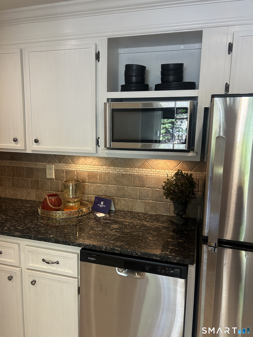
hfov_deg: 53.1
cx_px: 126
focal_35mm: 26
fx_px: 253
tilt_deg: -8.7
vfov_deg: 67.3
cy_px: 168
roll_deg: -1.7
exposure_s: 1/60
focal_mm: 5.7
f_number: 1.5
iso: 160
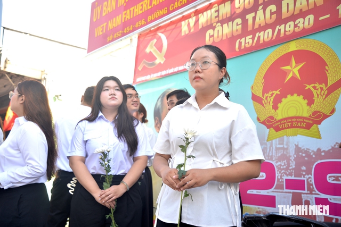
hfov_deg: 48.4
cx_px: 170
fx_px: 379
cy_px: 114
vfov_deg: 33.4
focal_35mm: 40
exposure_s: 1/125
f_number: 4.5
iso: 100
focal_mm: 40
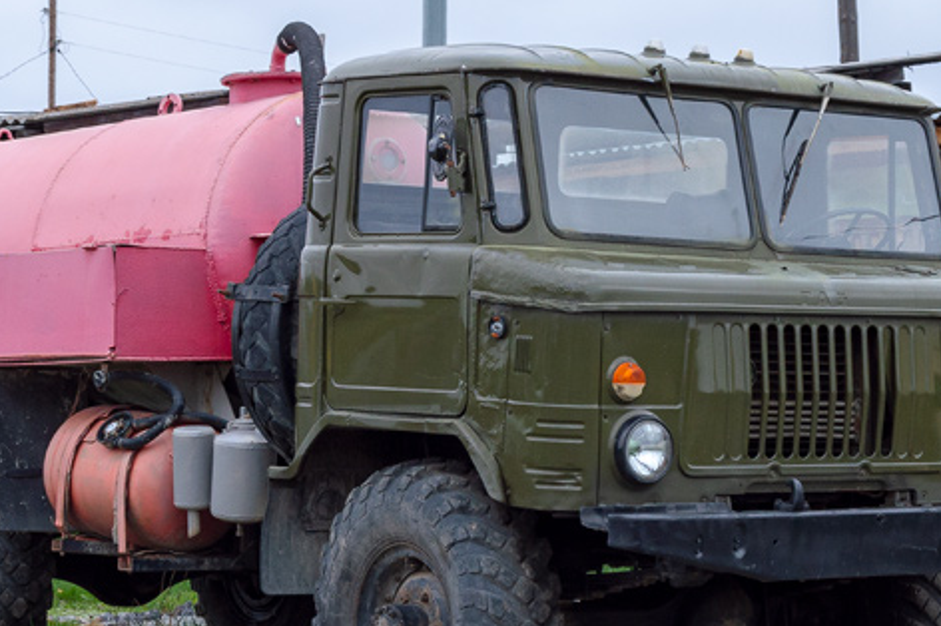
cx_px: 538
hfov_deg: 17.3
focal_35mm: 118
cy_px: 229
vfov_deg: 11.6
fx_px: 3089
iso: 200
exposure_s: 1/200
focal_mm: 31
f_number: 7.1
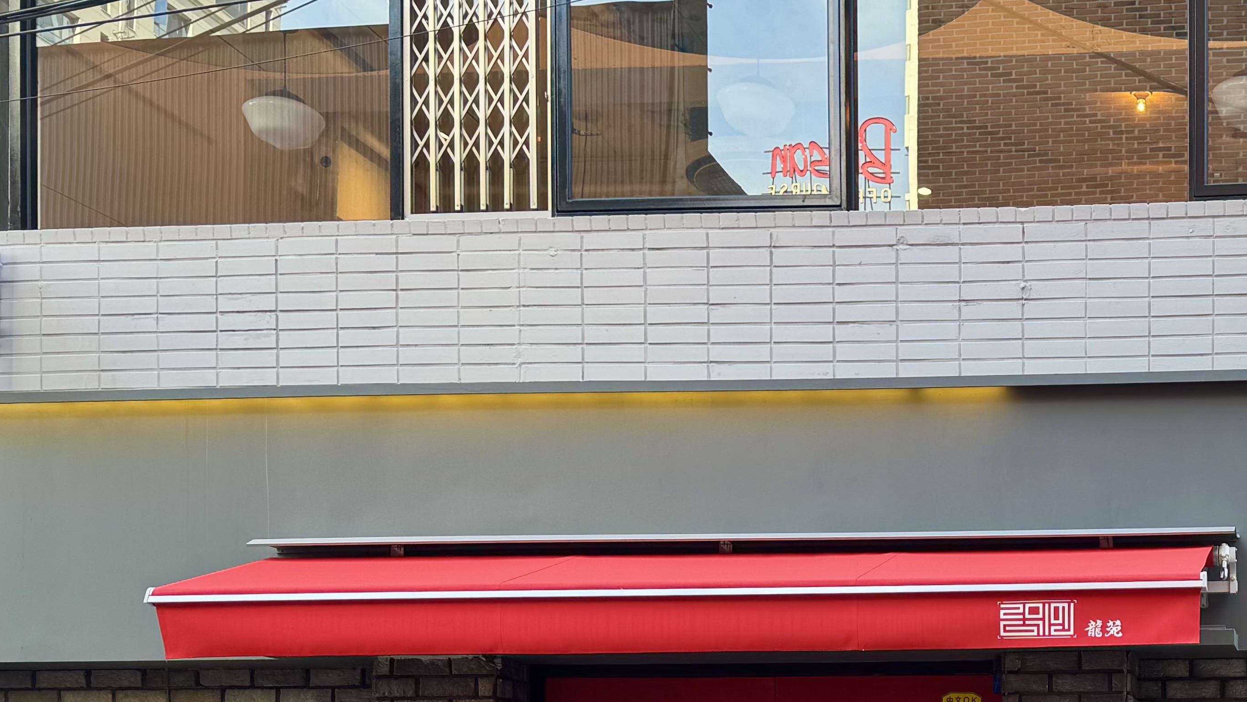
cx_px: 1077
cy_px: 753
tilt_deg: +3.3
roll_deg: +1.0
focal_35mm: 53
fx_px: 1752
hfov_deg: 37.1
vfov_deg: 21.6
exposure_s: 1/160
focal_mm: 6.76
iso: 64
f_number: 1.78
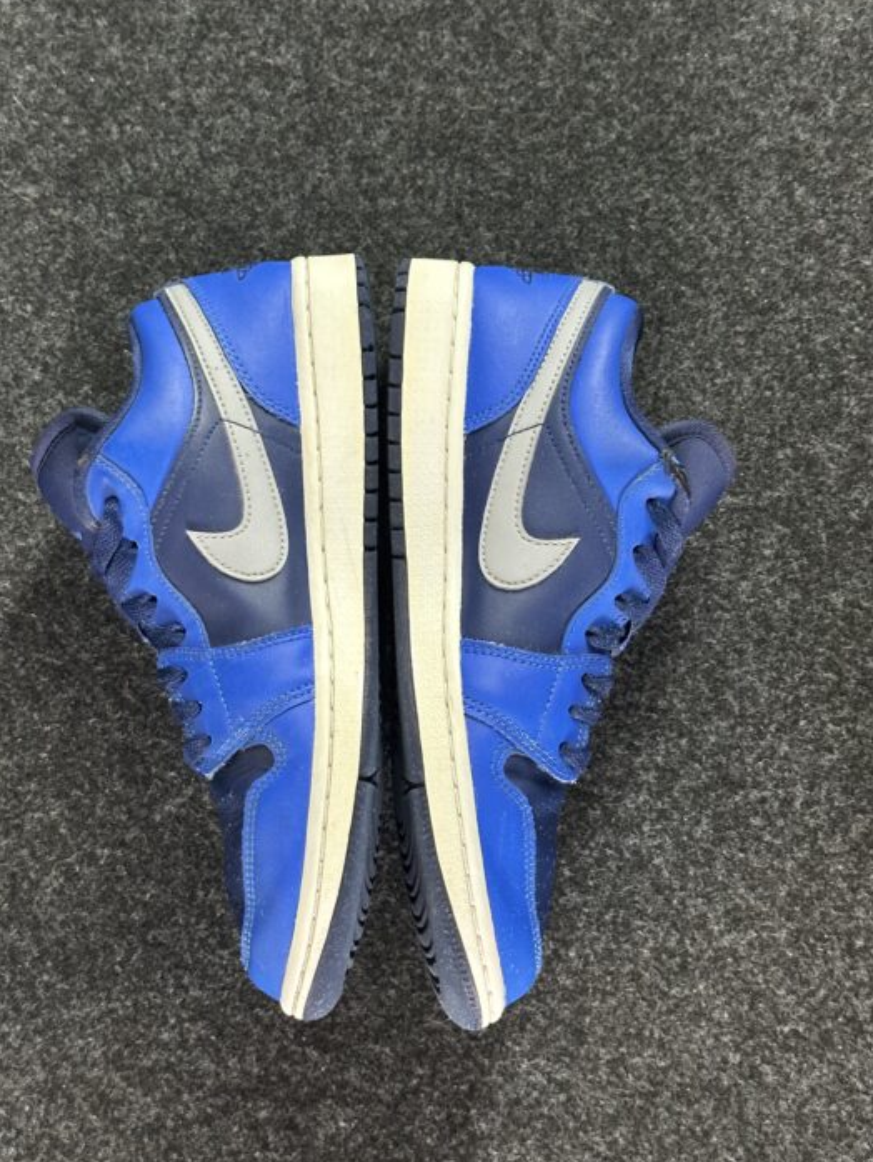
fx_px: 1847
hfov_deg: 26.6
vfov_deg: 34.9
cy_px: 593
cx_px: 390
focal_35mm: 55
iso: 320
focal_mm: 6.86
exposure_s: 1/34
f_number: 1.78
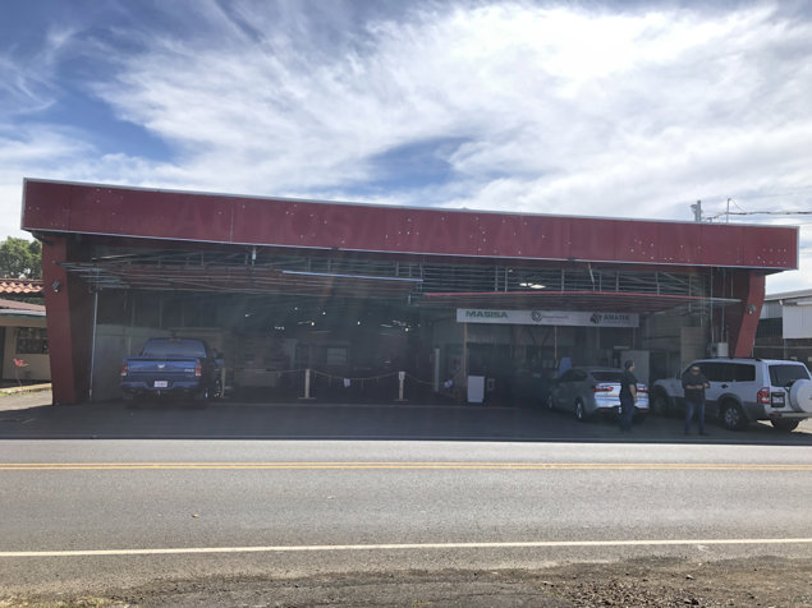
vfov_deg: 49.7
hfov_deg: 63.5
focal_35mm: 28
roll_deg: -0.5
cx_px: 406
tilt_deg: +3.7
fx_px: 657
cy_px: 304
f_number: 1.8
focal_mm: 3.99
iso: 20
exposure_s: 1/657
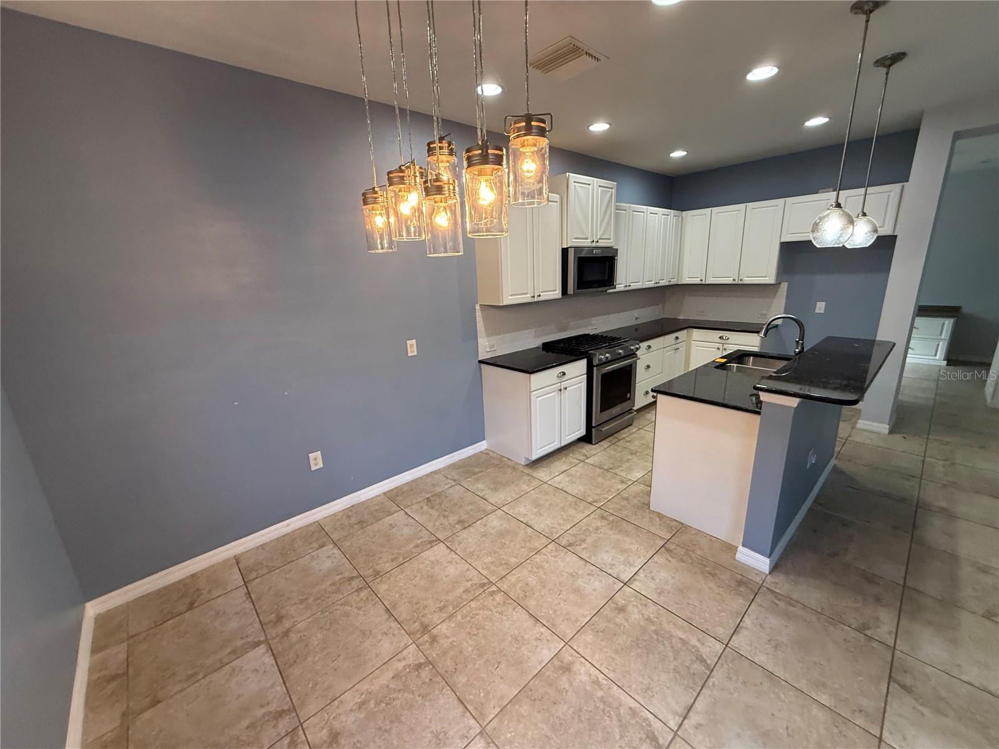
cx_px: 500
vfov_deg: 85.7
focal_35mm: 14
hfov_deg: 102.1
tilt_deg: -12.3
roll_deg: +1.7
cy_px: 374
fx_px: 404
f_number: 2.2
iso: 250
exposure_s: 1/120
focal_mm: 2.22
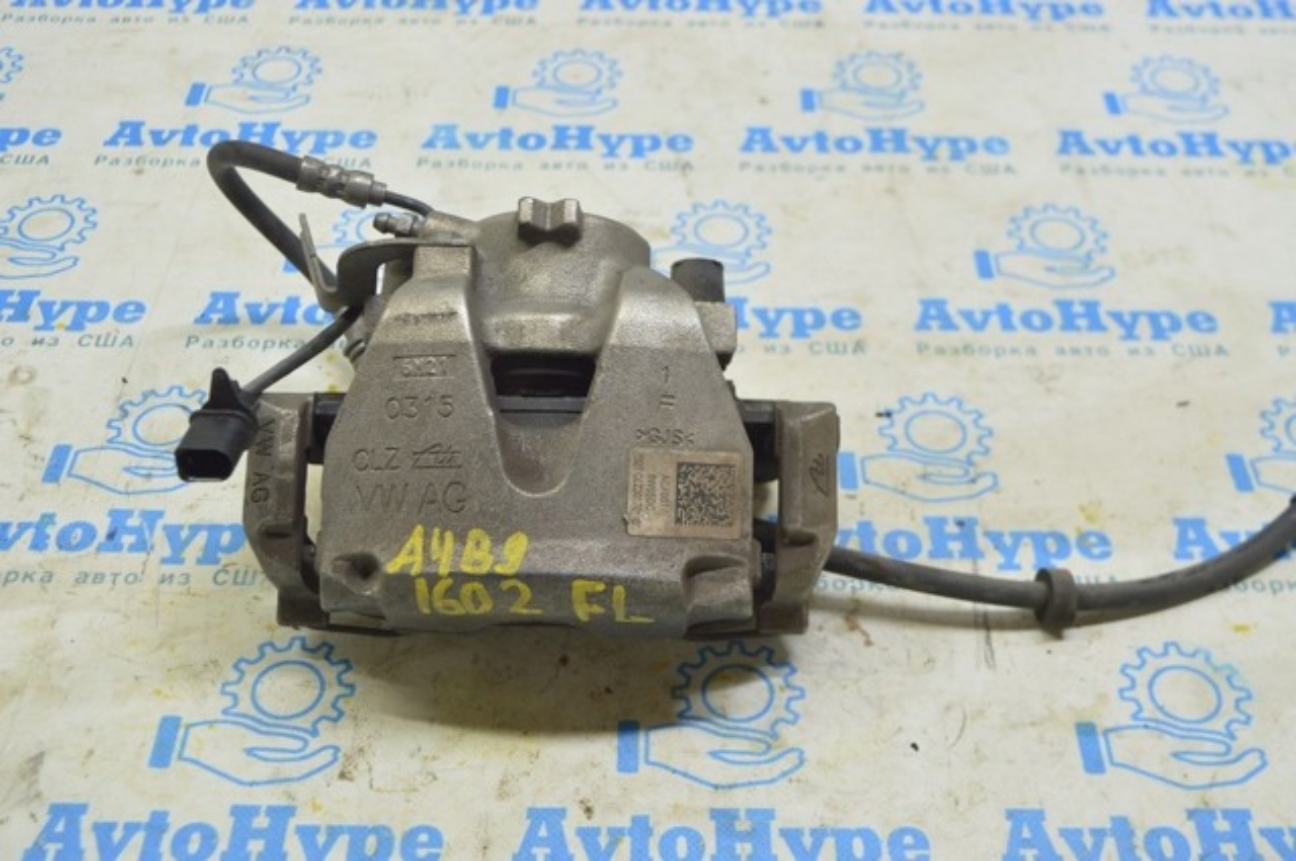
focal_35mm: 45
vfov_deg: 29.8
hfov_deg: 43.7
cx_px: 648
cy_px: 430
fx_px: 1618
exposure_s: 1/20
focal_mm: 30
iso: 400
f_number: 5.6
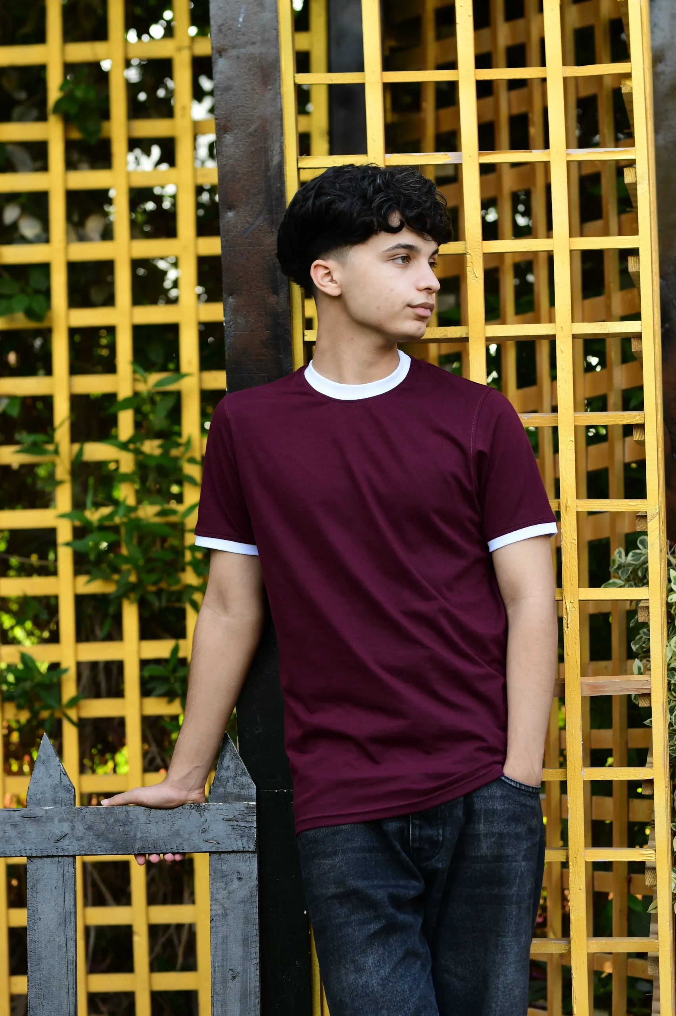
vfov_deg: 16.1
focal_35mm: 127
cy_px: 508
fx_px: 3581
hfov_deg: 10.8
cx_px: 338
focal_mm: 85
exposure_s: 1/125
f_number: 3.2
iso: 200
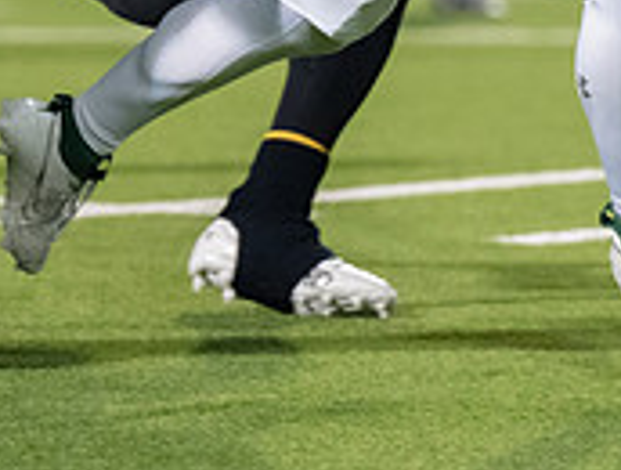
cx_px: 425
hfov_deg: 2.6
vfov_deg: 2.0
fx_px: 13510
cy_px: -274
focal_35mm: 751
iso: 4000
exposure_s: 1/1250
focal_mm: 153
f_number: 2.8
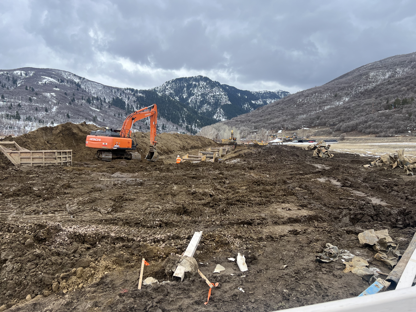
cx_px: 208
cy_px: 156
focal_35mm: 26
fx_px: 312
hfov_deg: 67.3
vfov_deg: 53.1
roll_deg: -1.0
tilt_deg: -0.4
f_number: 1.5
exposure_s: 1/1597
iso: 50
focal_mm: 5.7
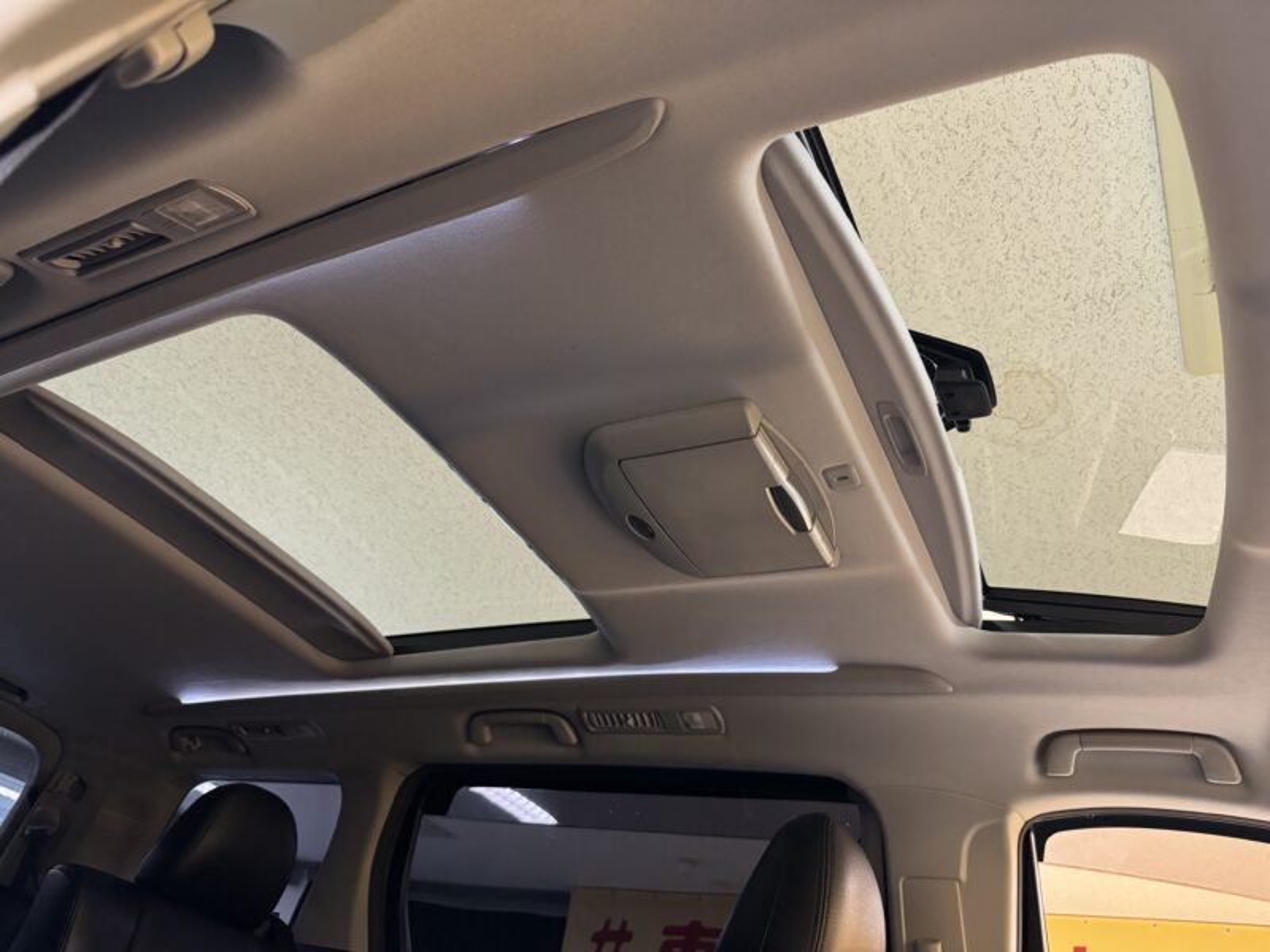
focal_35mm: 24
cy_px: 476
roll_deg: -12.0
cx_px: 635
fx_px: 881
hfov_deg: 71.6
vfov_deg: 56.8
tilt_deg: +36.2
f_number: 1.78
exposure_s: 1/33
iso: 640
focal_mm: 6.76
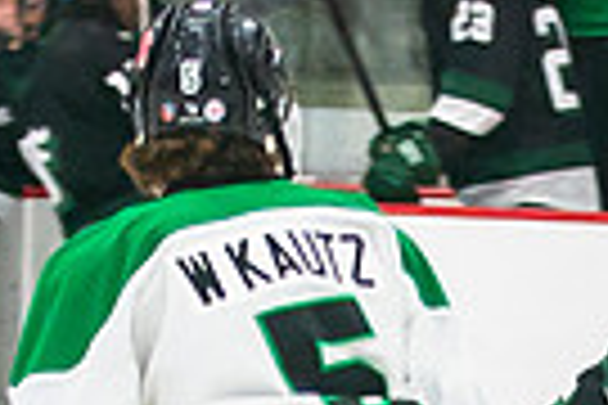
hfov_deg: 2.6
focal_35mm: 781
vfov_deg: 1.8
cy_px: 848
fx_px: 13189
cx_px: 370
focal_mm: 70
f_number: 3.2
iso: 640
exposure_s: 1/640
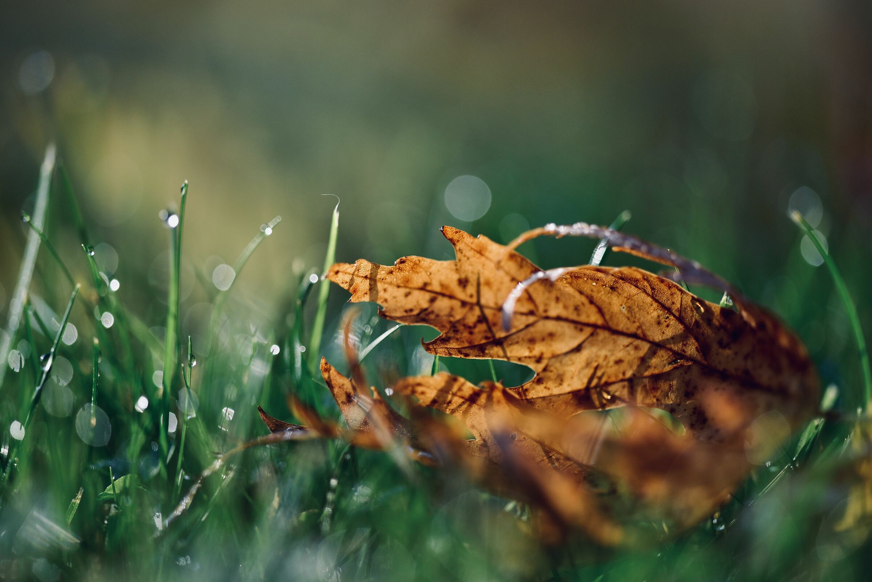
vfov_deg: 9.2
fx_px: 3634
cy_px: 291
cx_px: 436
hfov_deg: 13.7
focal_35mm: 150
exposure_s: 1/2000
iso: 400
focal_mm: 150
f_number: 3.8
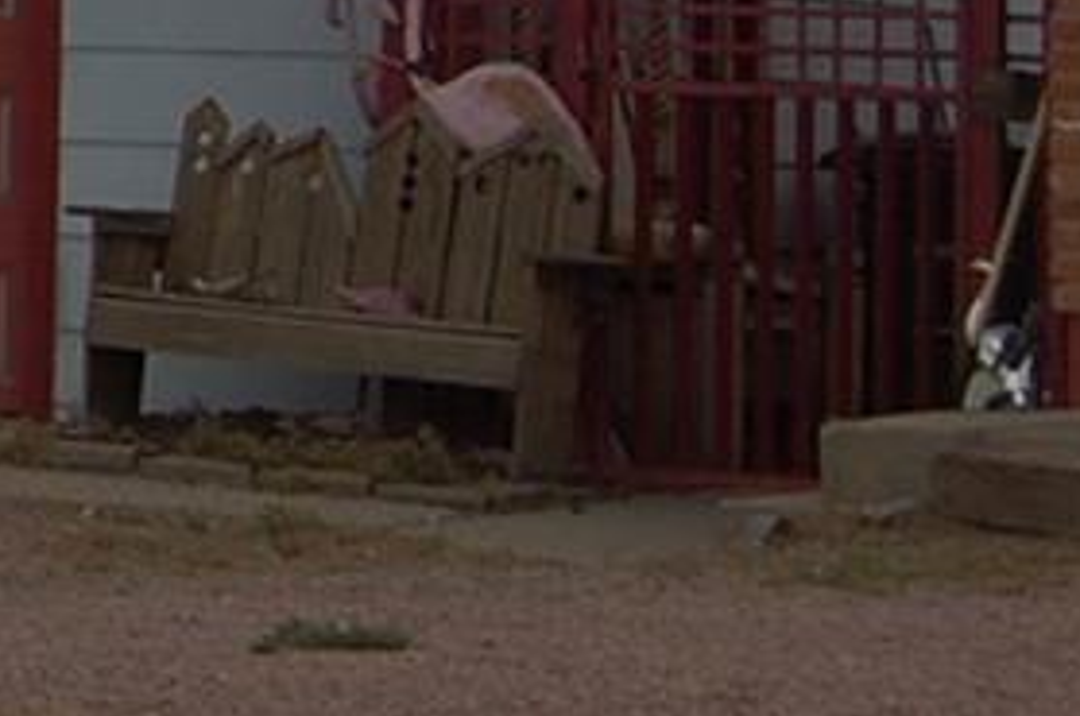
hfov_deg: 5.8
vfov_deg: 4.0
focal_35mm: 333
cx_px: -1941
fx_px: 9973
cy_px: -987
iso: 200
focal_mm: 38
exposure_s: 1/250
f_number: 8
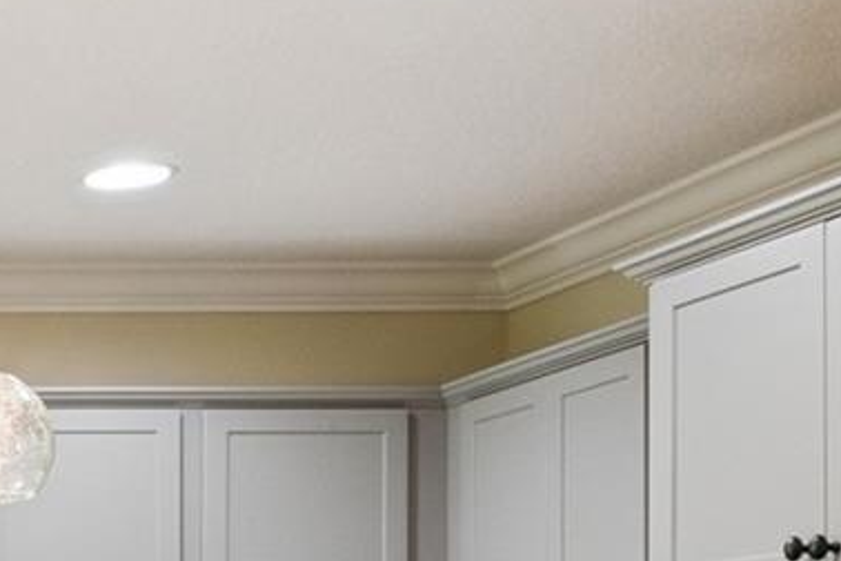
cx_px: -647
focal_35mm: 89
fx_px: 2079
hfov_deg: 18.3
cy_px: 770
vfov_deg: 14.6
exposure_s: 1/50
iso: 1600
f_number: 9
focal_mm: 21
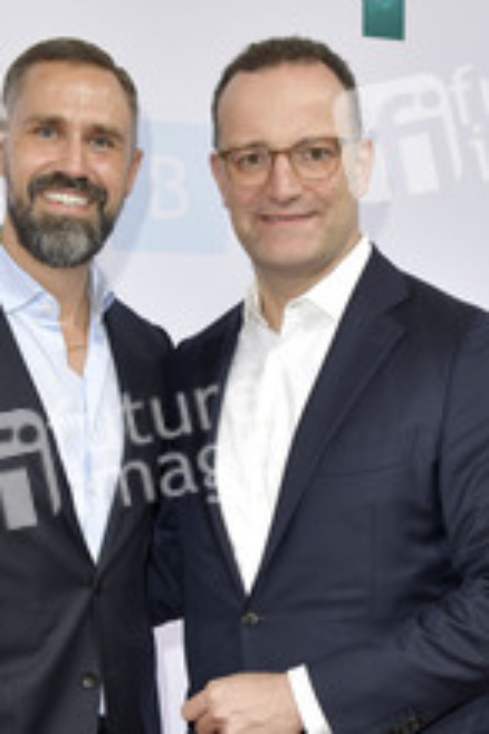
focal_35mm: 62
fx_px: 1263
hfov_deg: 21.9
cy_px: 627
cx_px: 201
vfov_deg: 31.2
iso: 320
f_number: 7.1
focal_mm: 34
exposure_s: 1/160
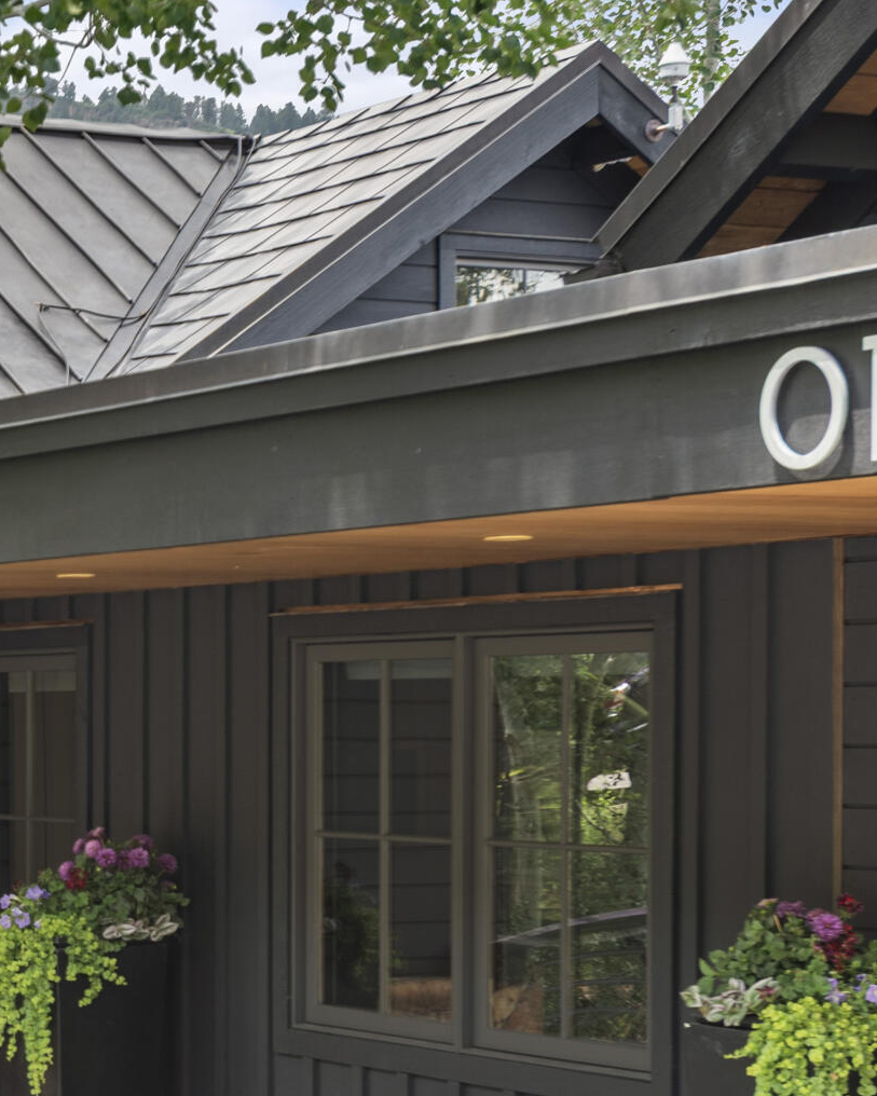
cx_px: -355
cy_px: 785
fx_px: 3147
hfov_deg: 14.9
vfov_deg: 19.7
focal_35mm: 97
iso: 100
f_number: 7.1
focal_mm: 35
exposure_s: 1/40
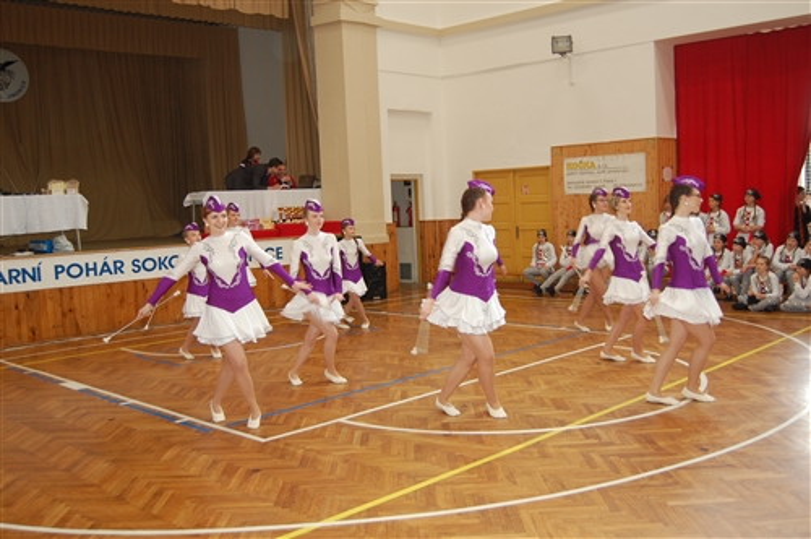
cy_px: 270
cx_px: 406
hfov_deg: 53.2
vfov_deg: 36.8
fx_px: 810
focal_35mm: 36
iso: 400
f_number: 4
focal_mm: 24
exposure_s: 1/60
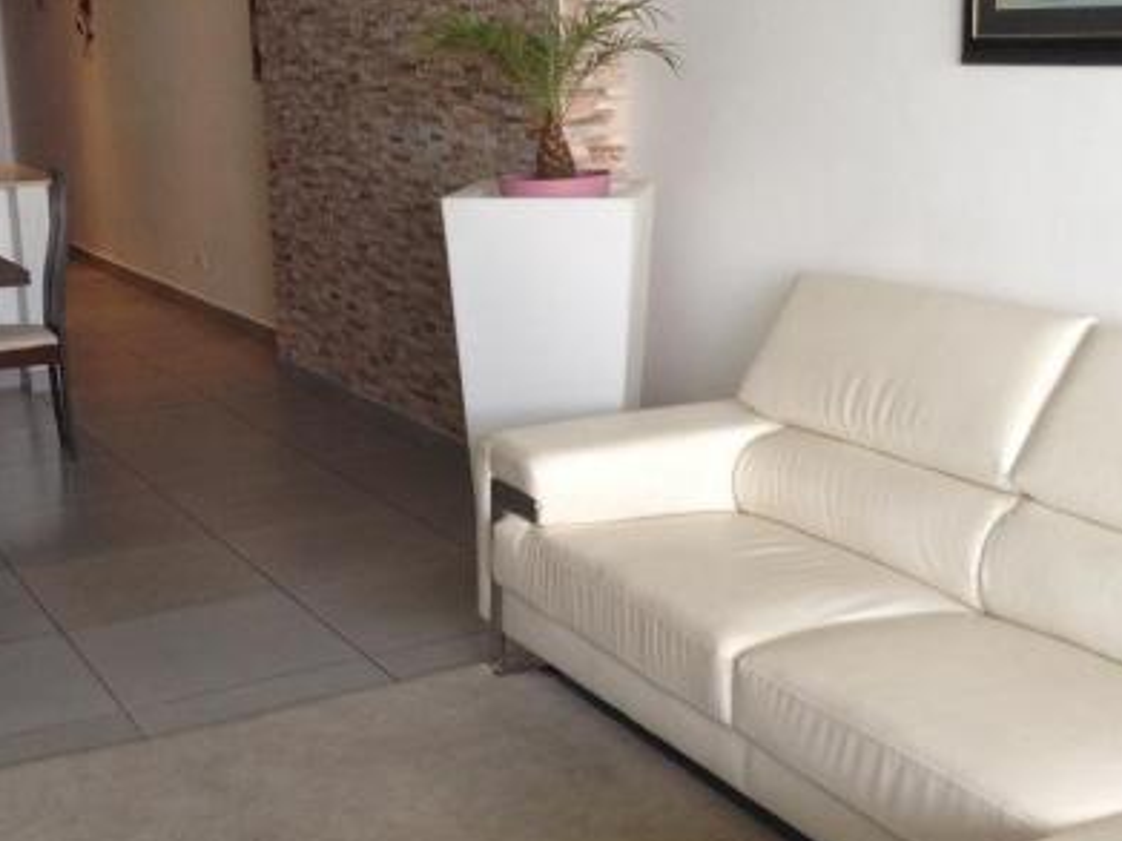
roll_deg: +1.5
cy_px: 402
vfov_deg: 27.0
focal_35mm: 54
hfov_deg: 35.5
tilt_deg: -13.2
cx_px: 525
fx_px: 1750
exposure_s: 1/30
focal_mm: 4.12
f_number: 2.4
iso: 50
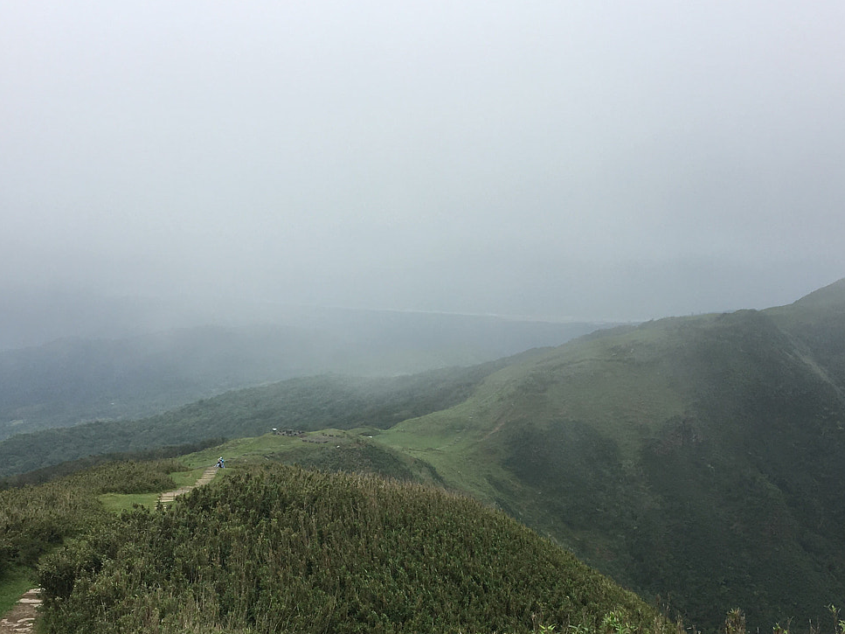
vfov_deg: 30.1
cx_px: 442
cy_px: 398
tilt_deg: -8.4
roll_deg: -0.8
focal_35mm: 48
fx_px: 1172
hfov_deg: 39.7
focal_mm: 4.15
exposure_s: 1/1326
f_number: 2.2
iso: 25
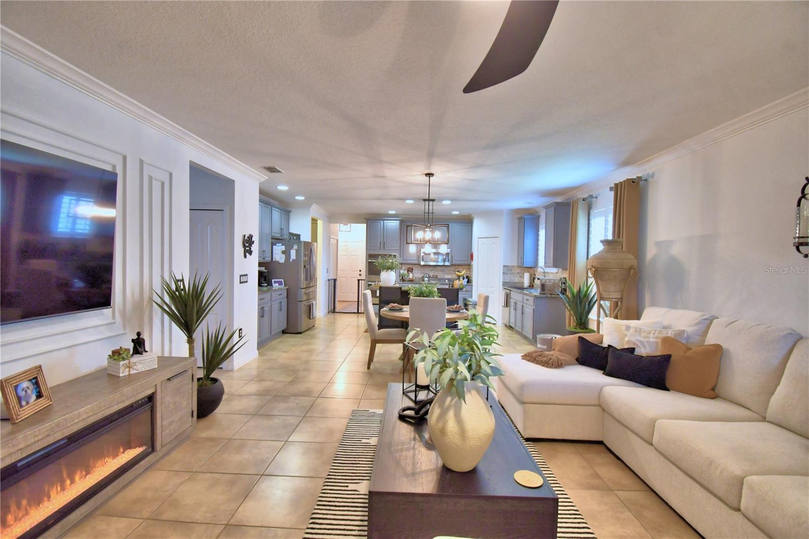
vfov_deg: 77.3
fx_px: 337
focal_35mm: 15
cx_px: 404
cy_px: 270
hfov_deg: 100.4
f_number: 4.5
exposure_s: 1/30
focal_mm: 10
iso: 560
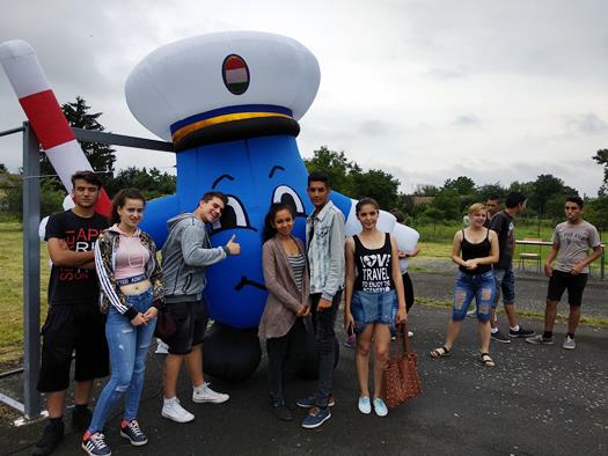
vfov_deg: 53.1
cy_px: 228
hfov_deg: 67.3
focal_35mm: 26
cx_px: 304
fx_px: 457
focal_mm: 3.81
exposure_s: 1/758
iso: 100
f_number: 2.2
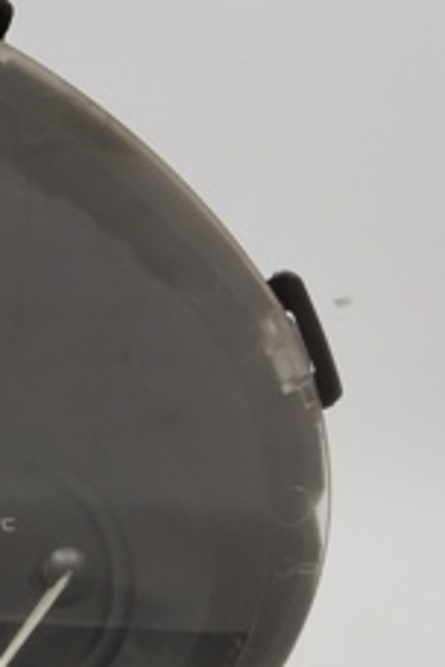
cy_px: 249
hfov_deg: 15.0
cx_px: -419
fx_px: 1409
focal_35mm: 76
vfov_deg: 26.6
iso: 50
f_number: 2
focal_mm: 2.78
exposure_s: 1/112
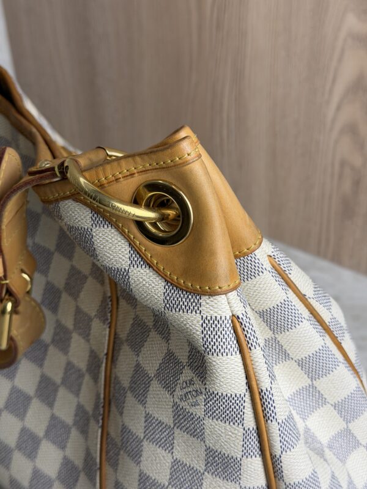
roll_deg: +2.0
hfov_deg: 30.3
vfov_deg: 39.7
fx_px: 679
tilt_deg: -34.6
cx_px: 184
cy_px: 244
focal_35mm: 48
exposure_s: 1/234
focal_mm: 6.76
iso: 64
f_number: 1.78
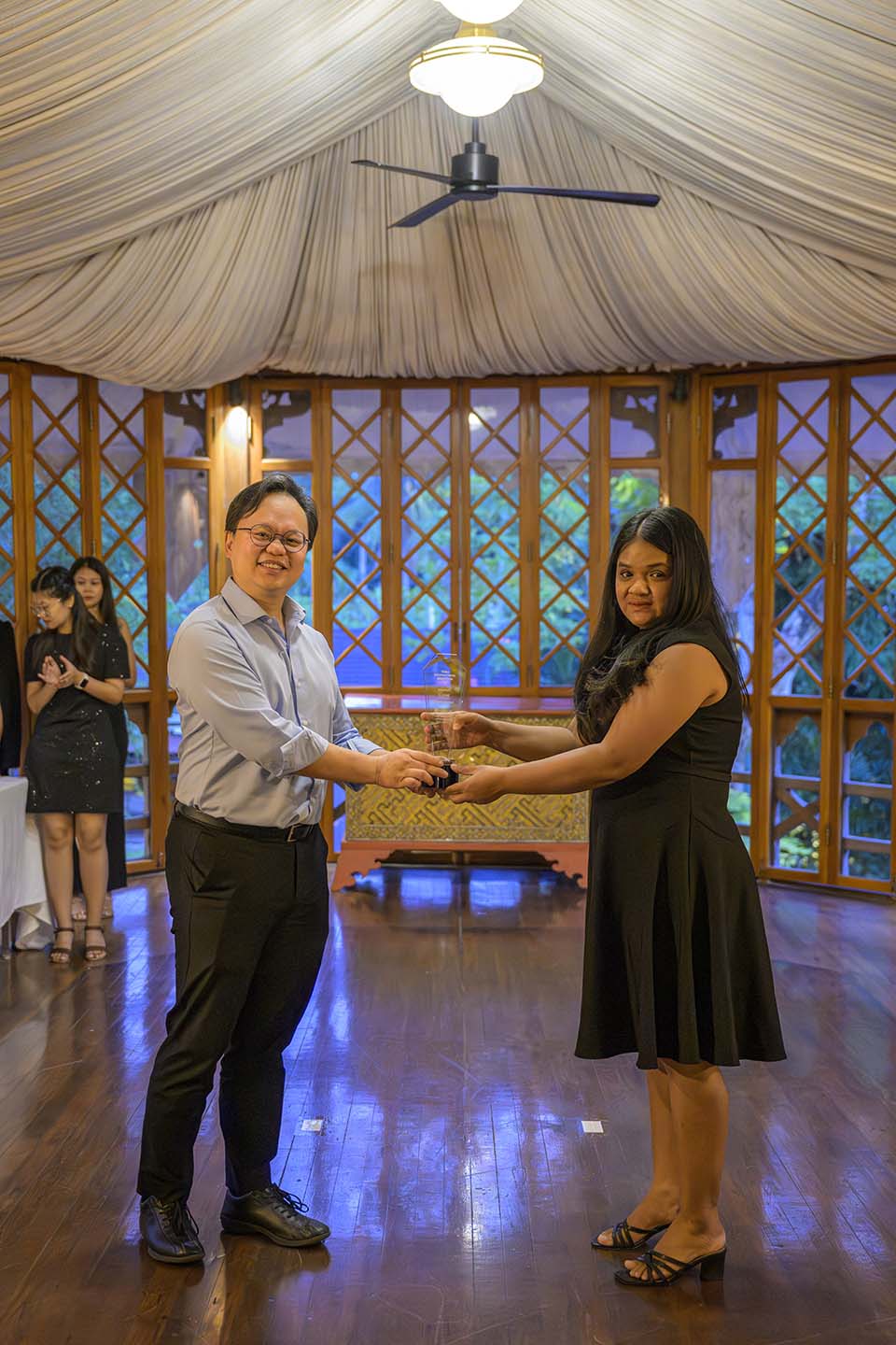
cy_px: 672
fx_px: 1456
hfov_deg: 34.2
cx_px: 448
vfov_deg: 49.6
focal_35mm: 39
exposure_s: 1/200
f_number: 2.8
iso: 11400
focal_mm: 39
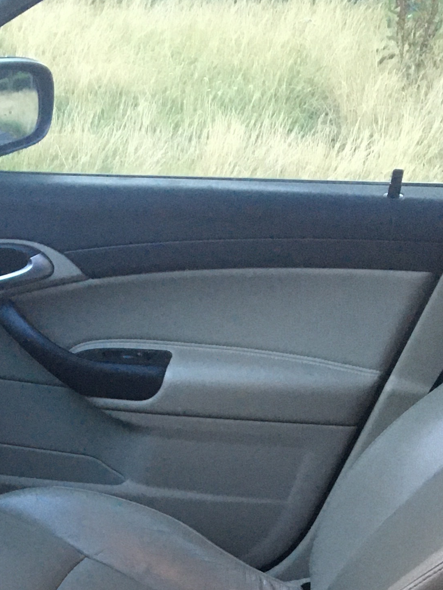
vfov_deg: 22.6
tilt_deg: -31.7
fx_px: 1365
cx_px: -122
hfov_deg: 17.4
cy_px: 696
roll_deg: -2.1
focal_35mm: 80
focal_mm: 4.15
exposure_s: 1/20
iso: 200
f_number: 2.2
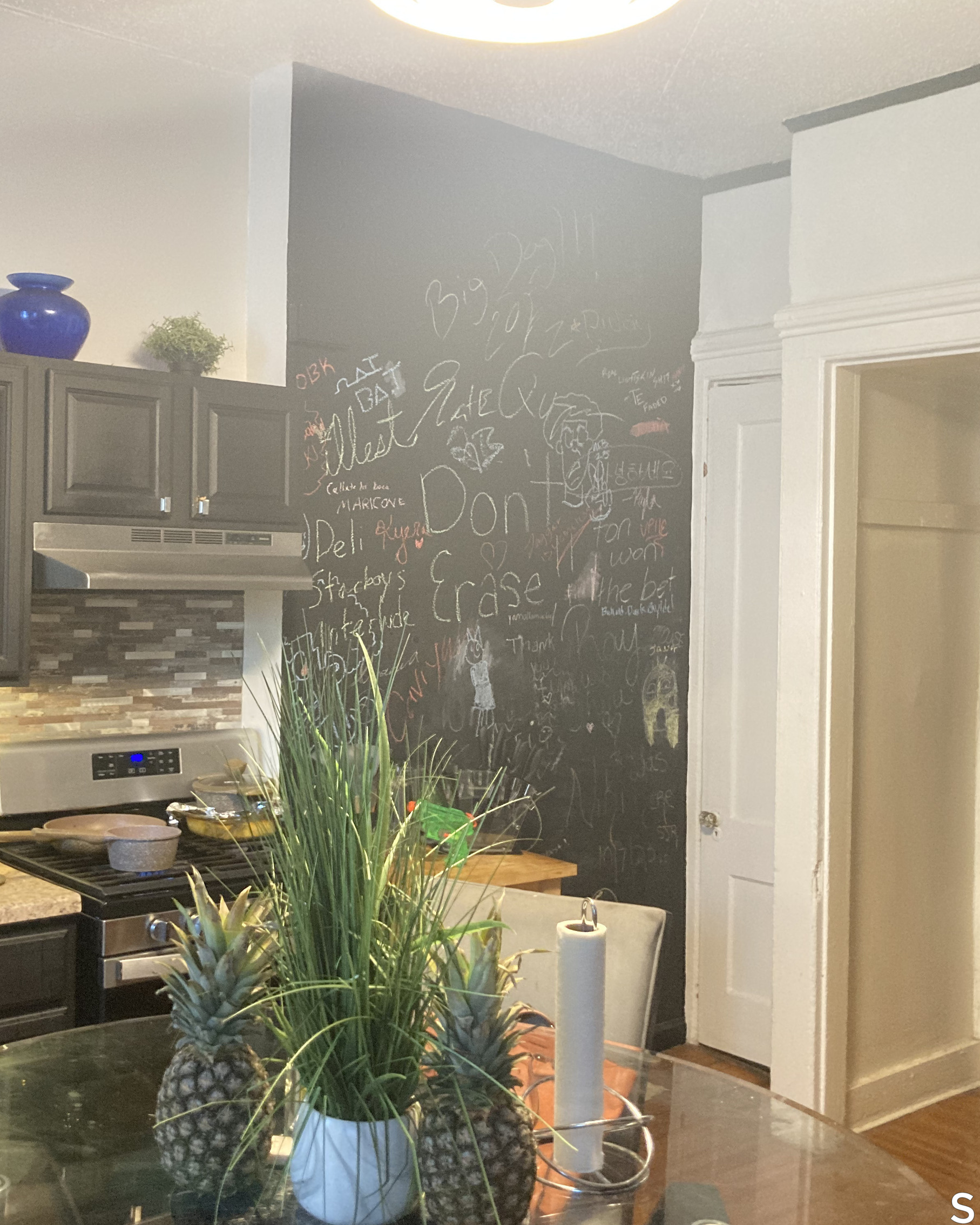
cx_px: 368
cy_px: 614
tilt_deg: +0.9
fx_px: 1342
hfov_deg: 39.9
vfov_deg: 49.1
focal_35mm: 37
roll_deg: -0.9
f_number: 1.8
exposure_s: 1/30
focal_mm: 3.99
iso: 400
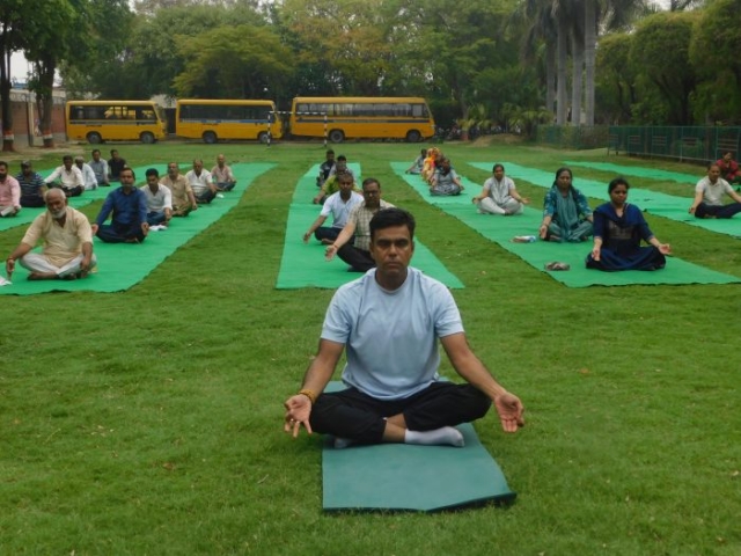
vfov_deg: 32.2
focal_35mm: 45
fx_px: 963
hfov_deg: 42.1
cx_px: 370
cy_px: 278
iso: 125
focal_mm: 8
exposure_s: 1/640
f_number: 3.7
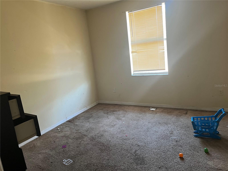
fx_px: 171
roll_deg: +8.5
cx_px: 114
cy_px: 86
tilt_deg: -12.0
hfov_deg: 67.3
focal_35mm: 26
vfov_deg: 53.1
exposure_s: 1/60
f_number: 1.6
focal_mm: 5.1
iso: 320
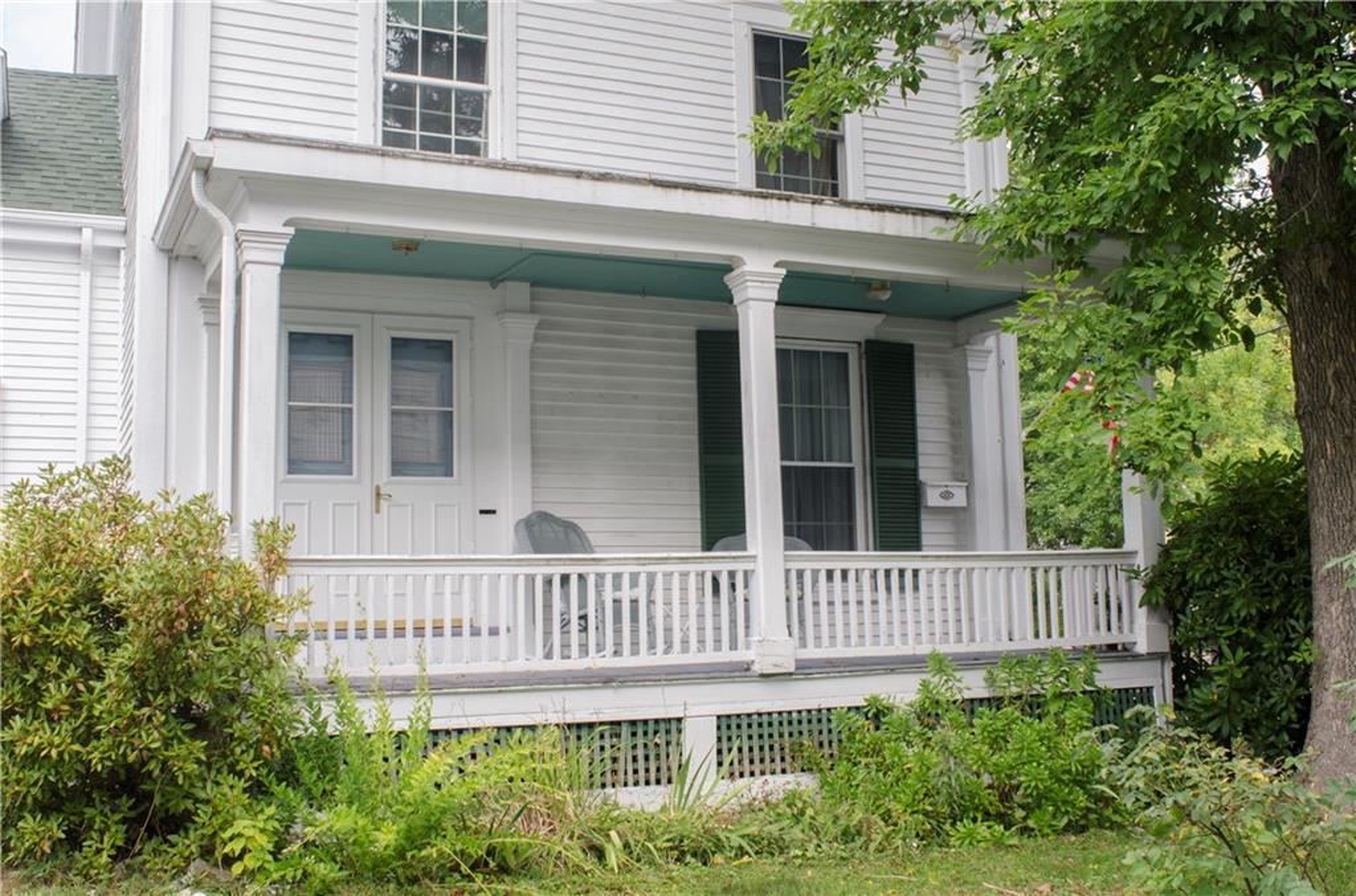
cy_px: 448
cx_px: 678
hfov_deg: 53.3
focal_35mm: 36
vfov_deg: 36.7
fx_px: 1352
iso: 200
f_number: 11
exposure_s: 1/60
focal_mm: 24
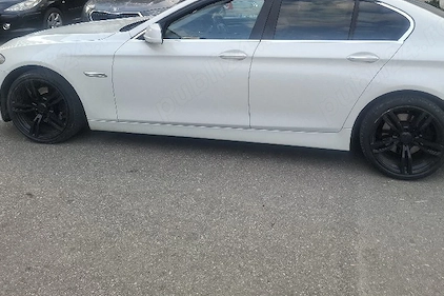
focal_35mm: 34
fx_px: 419
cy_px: 72
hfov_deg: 55.4
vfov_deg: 37.8
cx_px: 264
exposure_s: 1/164
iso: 50
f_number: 1.8
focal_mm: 5.54
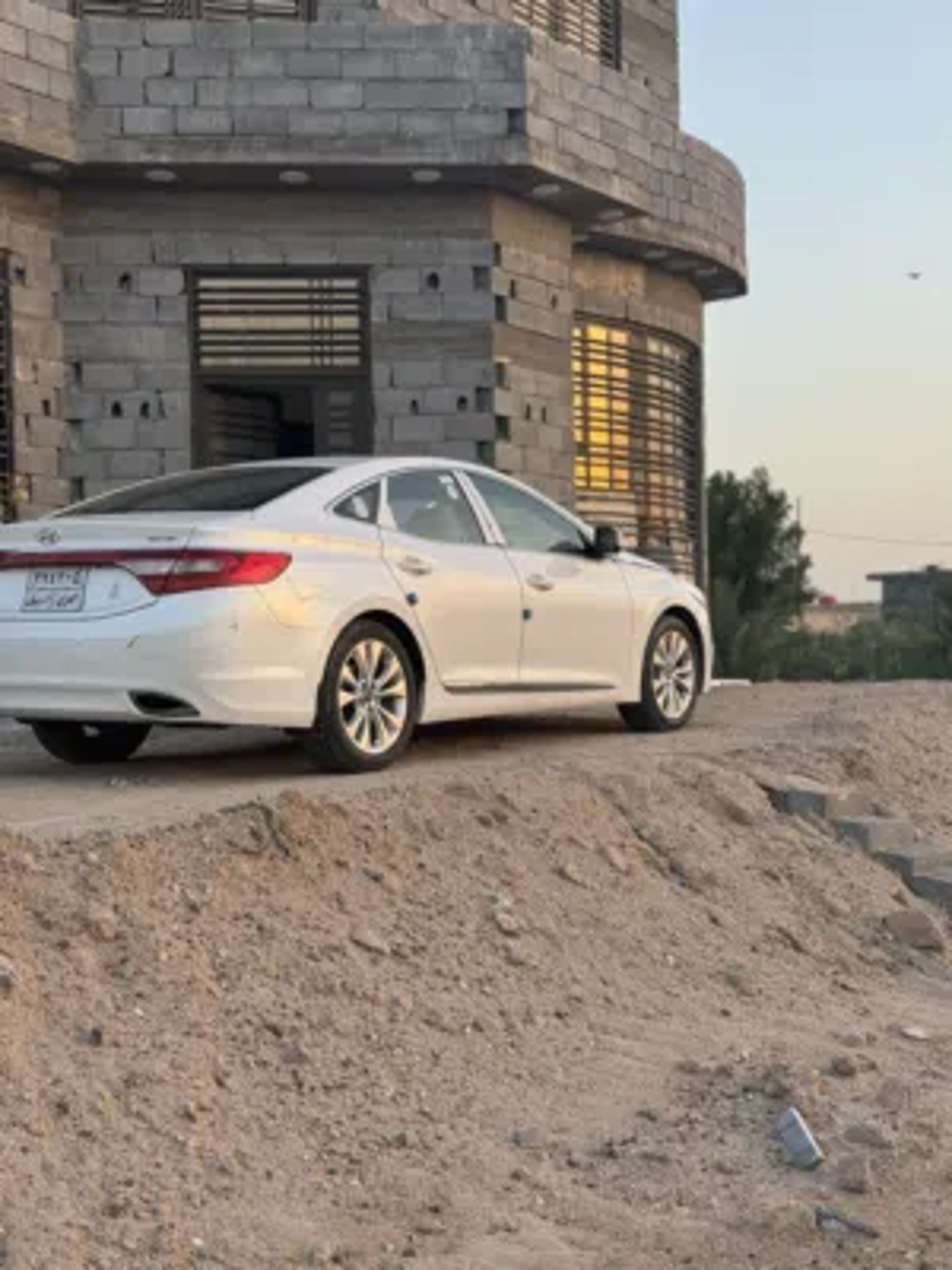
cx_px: 476
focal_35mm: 48
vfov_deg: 39.7
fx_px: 1760
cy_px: 635
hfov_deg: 30.3
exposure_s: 1/338
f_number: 1.78
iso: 64
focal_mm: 6.76
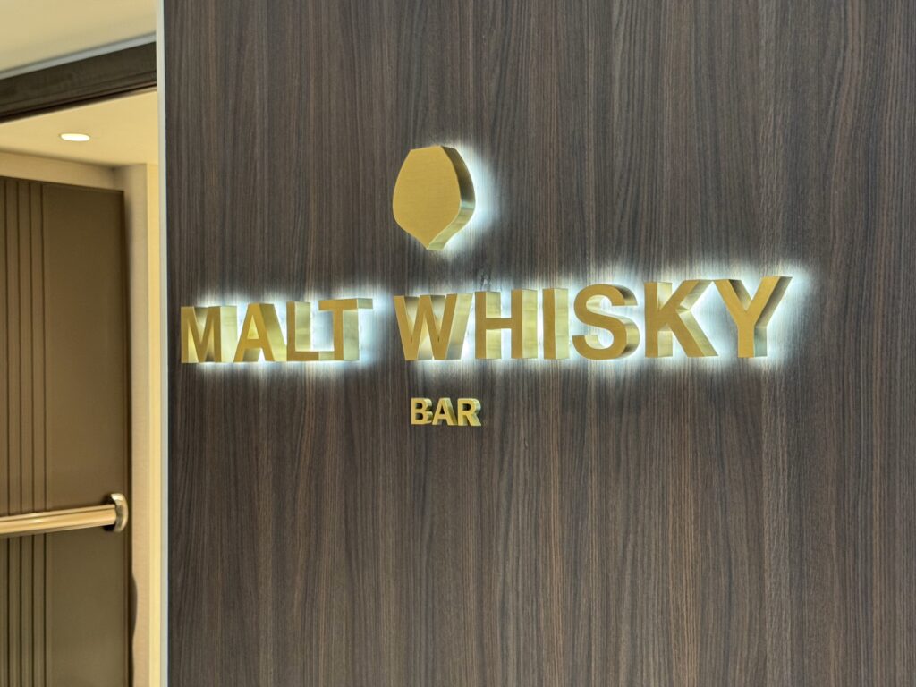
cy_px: 344
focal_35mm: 48
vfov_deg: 30.3
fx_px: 1270
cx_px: 458
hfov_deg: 39.7
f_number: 1.78
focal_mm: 6.76
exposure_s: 1/51
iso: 250
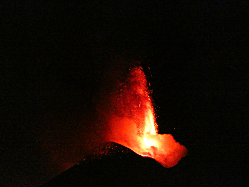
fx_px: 8632
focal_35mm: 1200
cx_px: 124
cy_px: 94
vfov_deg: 1.2
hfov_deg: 1.7
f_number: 5.9
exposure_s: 1/5
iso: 1600
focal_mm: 215
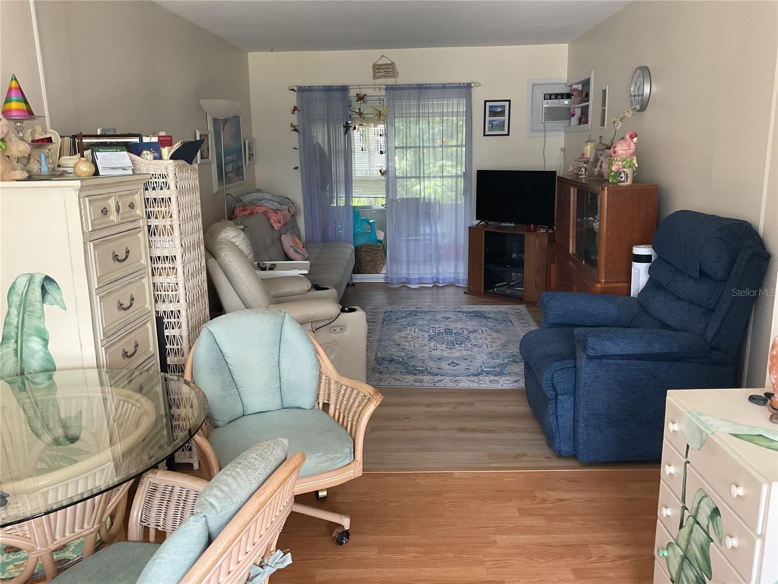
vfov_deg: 48.2
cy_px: 292
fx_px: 652
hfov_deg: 61.7
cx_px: 389
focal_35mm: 29
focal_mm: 3
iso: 80
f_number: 1.8
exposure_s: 1/60
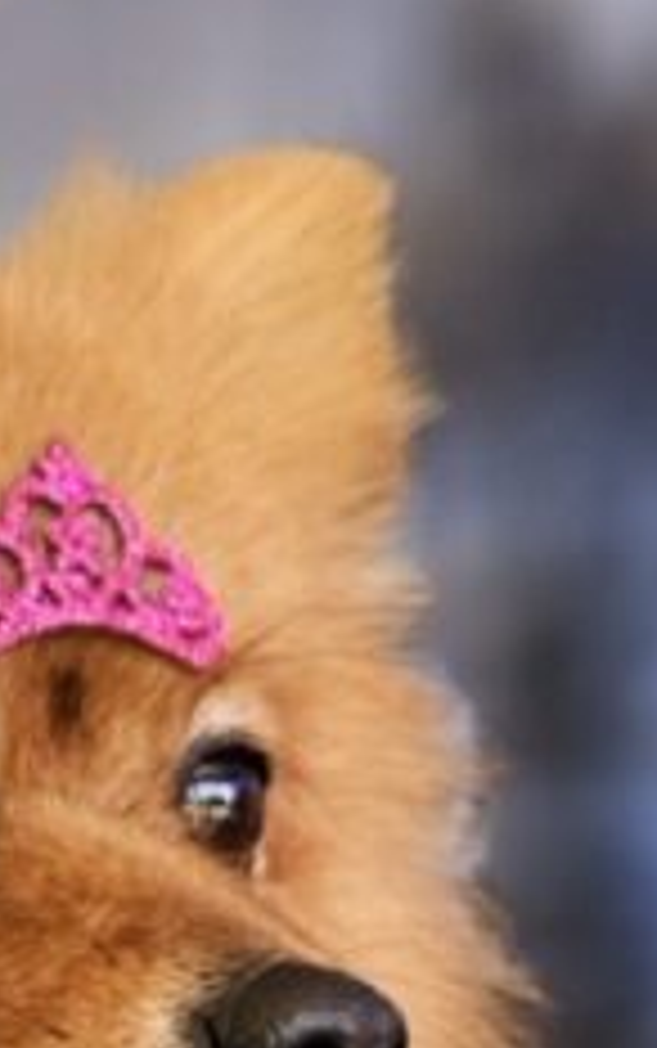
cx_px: -166
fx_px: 3060
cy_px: 949
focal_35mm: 107
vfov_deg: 19.1
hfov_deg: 11.9
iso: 80
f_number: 1.8
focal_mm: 5.4
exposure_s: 1/120
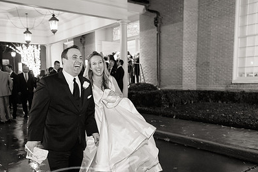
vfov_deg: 37.3
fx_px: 251
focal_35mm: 35
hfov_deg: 54.0
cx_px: 102
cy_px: 119
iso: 4000
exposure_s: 1/80
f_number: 2.8
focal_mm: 24
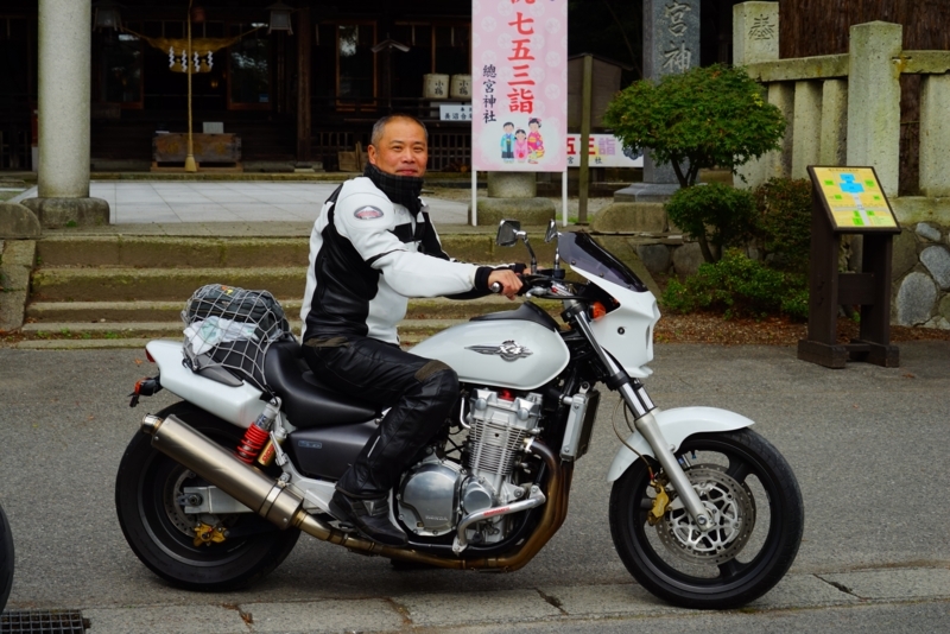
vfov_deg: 19.5
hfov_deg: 28.8
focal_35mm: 70
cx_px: 475
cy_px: 317
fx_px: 1848
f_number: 9
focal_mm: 70
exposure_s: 1/125
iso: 100
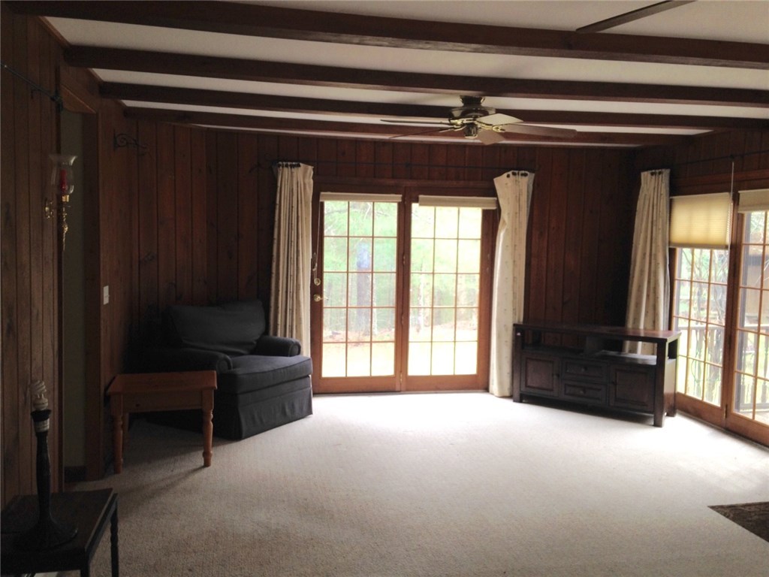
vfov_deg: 42.9
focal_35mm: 33
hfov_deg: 55.4
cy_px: 288
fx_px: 733
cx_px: 384
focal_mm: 4.12
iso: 50
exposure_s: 1/40
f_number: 2.4
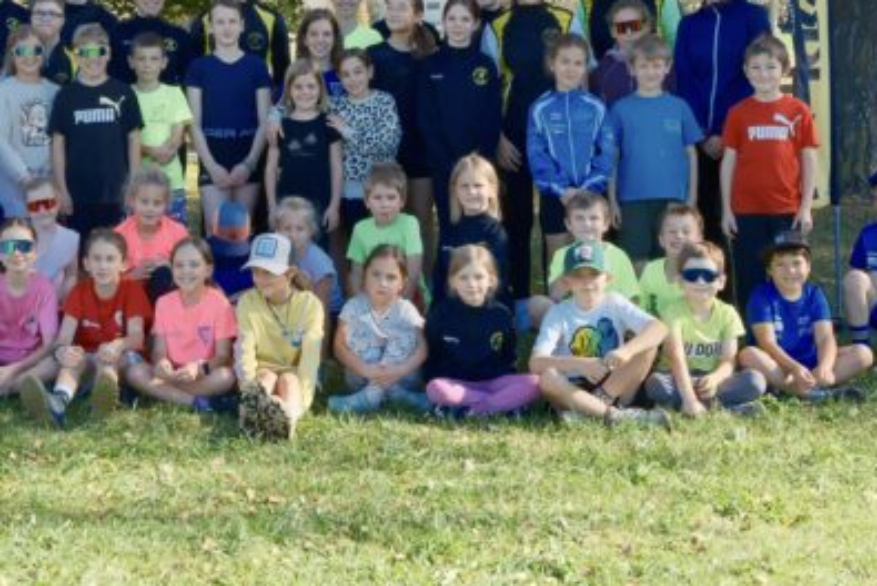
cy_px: 162
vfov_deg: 19.9
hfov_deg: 29.0
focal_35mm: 68
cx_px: 178
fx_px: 1658
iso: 500
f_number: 8
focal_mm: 23
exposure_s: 1/125
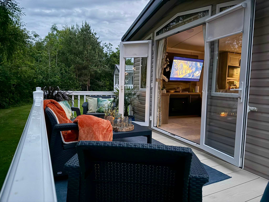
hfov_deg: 71.6
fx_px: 187
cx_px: 134
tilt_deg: -4.4
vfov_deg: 56.8
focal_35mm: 24
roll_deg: -1.3
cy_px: 101
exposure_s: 1/17
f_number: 1.78
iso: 1600
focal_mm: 6.76
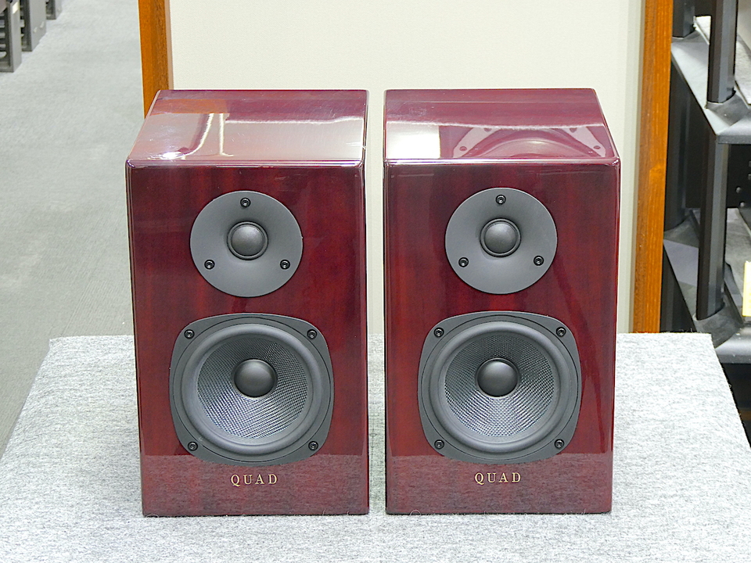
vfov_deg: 16.4
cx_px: 376
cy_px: 282
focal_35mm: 90
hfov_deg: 21.8
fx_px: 1953
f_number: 4.9
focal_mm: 16.1
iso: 200
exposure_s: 1/2
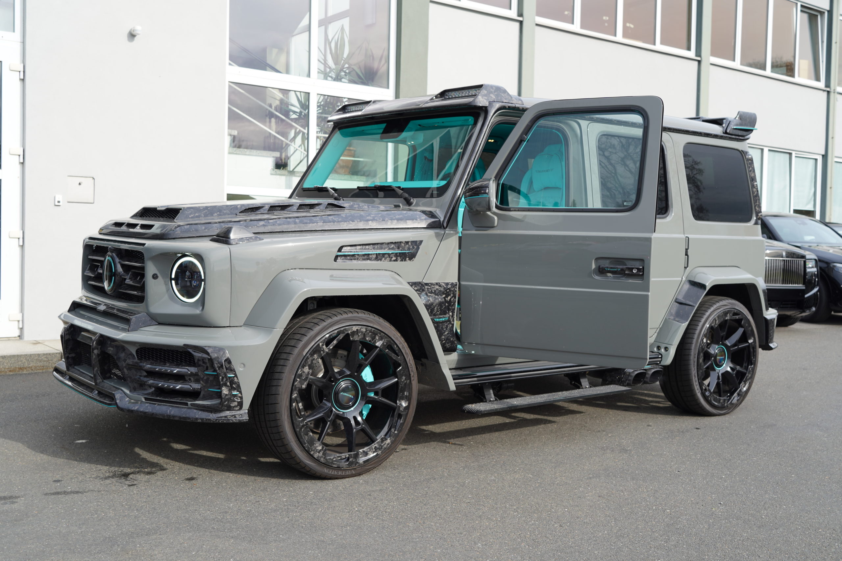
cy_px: 280
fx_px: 912
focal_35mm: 39
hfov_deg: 49.6
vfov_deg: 34.2
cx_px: 421
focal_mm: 39
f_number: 5.6
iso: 100
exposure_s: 1/100
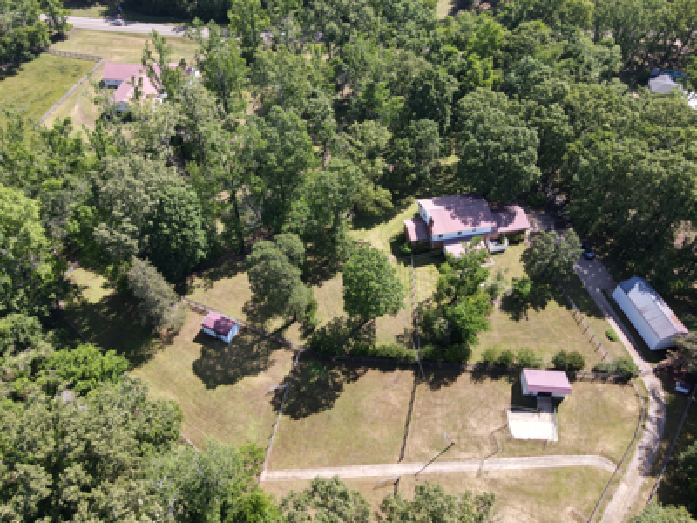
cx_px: 348
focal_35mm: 24
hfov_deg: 71.6
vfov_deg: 56.8
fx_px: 483
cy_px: 262
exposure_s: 1/15
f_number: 2.8
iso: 120
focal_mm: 4.5
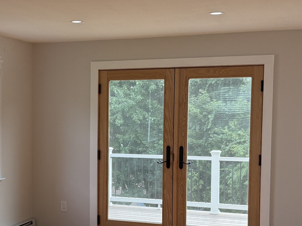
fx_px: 576
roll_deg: -0.4
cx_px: 61
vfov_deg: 22.2
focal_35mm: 66
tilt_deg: -4.0
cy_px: 152
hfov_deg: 28.8
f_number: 1.78
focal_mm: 6.76
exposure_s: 1/151
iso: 100
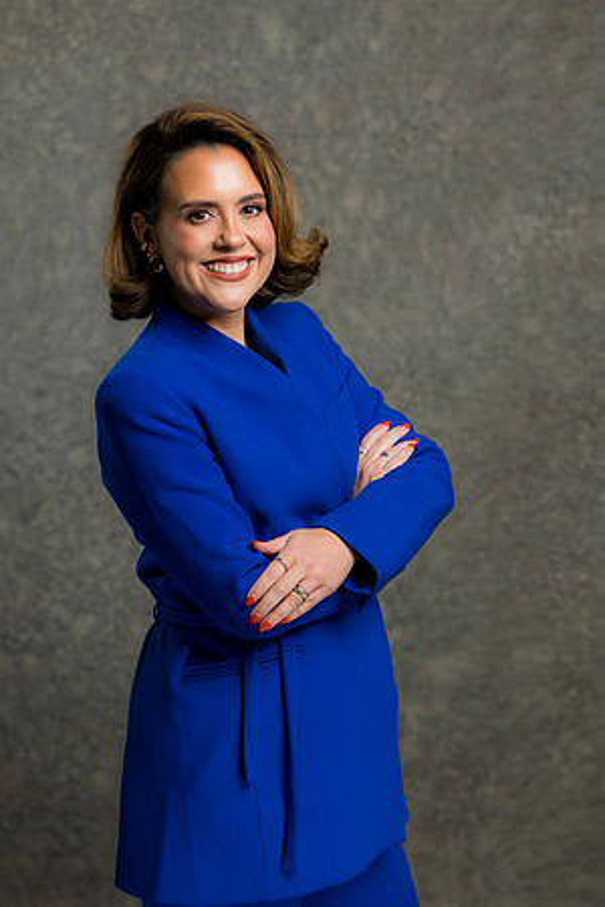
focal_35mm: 85
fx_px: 2143
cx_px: 302
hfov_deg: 16.1
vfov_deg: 23.9
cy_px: 454
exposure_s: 1/200
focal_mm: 85
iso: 125
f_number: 5
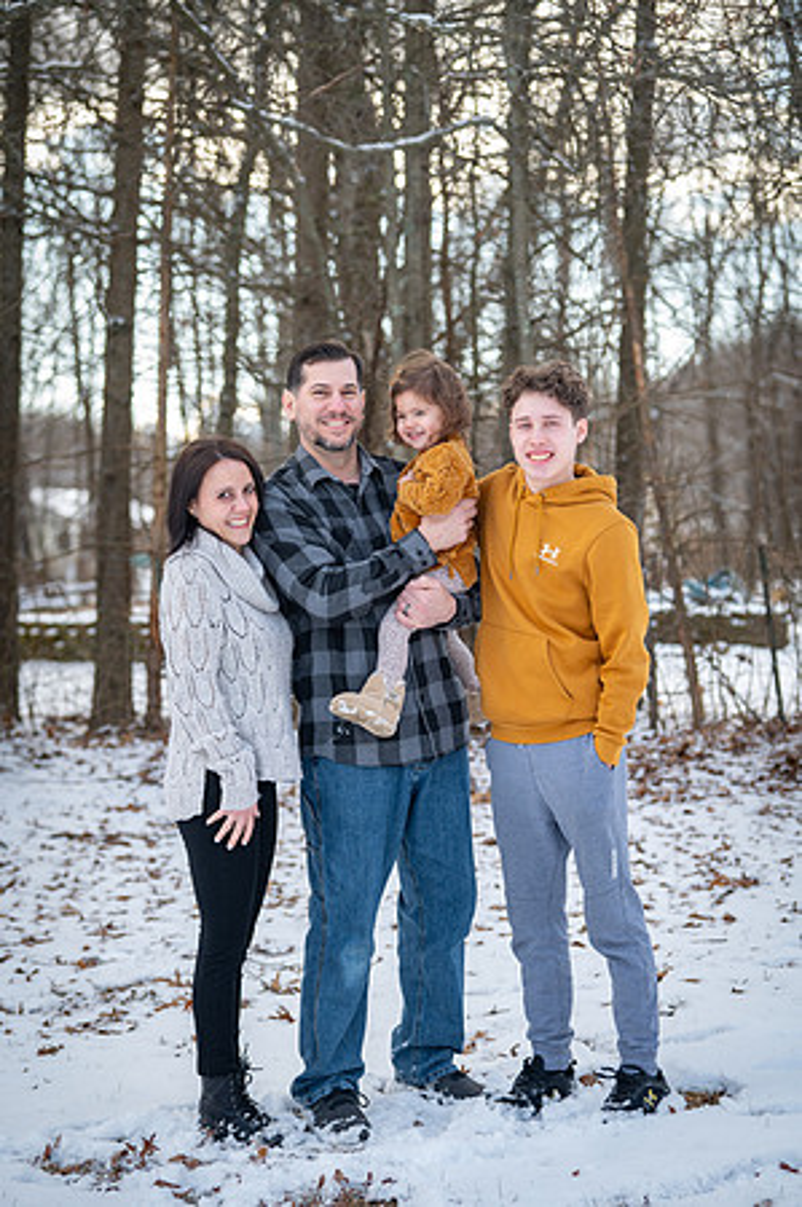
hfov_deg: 19.4
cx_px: 401
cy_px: 604
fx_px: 2344
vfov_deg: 28.9
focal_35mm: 70
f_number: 3.5
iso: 320
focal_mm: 70
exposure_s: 1/500
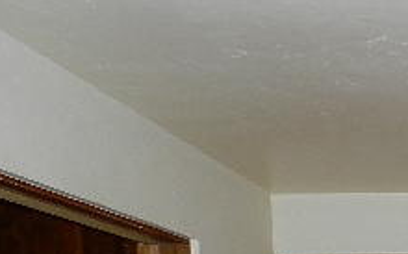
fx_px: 789
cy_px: 413
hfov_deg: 23.9
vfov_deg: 16.2
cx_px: 588
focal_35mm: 71
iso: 200
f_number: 3.4
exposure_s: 1/30
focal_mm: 4
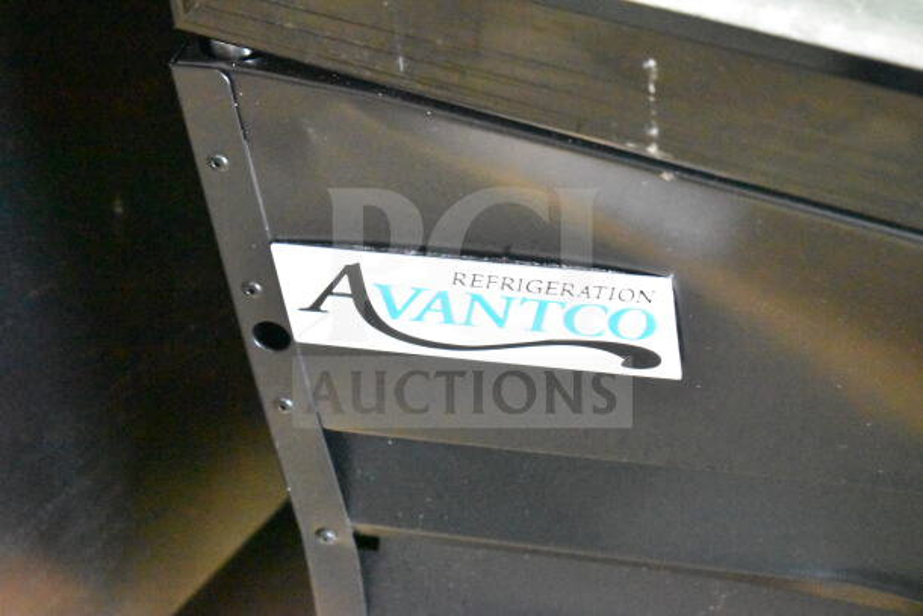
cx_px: 462
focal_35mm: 82
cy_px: 308
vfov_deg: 16.6
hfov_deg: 24.6
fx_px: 2116
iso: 25600
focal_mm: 55
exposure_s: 1/25
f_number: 5.6
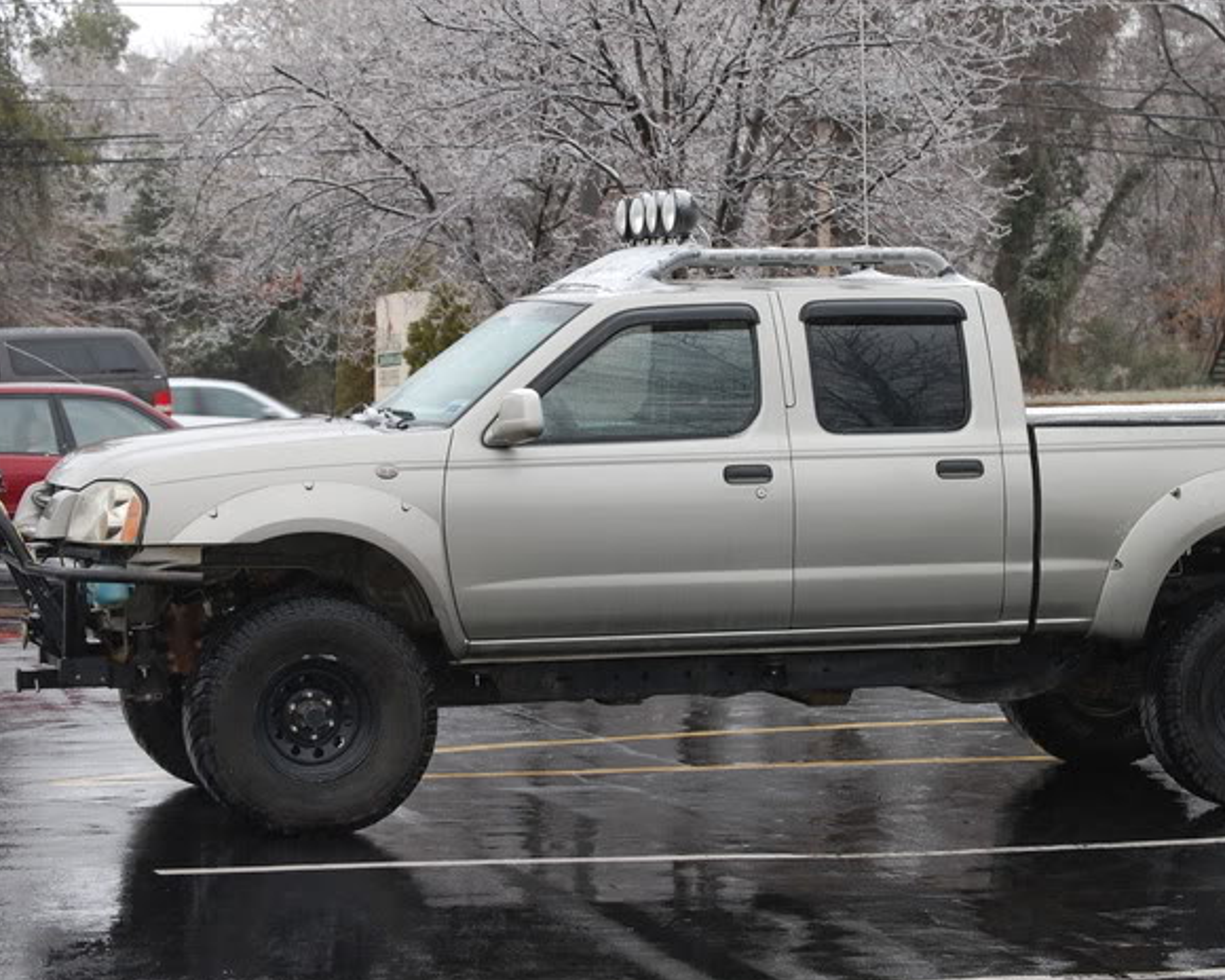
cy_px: 456
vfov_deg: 14.4
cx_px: 741
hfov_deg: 18.0
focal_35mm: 107
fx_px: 3866
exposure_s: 1/125
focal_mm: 55
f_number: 5.6
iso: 400
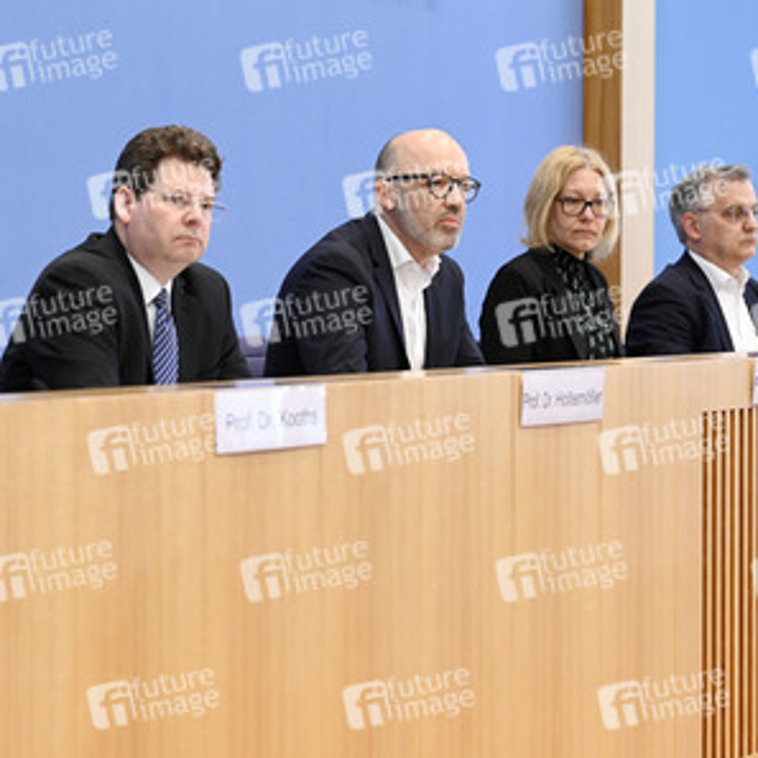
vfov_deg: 15.7
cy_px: 380
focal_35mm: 111
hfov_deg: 15.7
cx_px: 341
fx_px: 2750
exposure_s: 1/640
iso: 3200
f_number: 5
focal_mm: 86
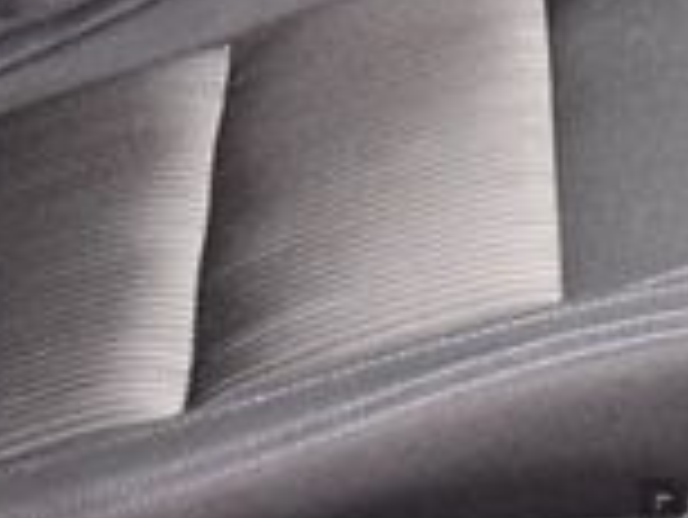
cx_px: 585
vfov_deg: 9.8
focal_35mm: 145
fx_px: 2884
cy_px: -360
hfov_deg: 13.5
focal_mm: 18
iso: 4000
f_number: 3.5
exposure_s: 1/60
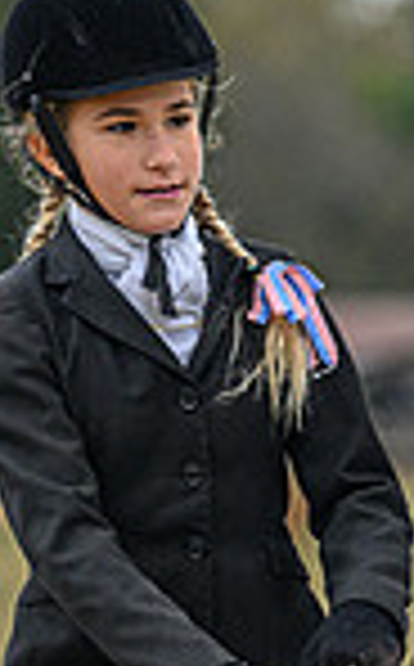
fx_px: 16909
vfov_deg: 2.3
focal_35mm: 933
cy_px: 778
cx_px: 694
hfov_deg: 1.4
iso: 500
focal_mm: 175
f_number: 3.5
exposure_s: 1/800
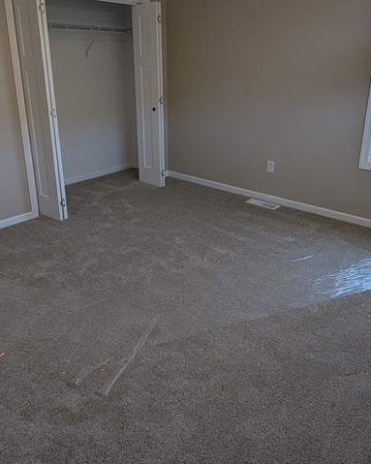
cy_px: 179
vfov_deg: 67.3
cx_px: 165
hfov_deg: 56.6
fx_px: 343
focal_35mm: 25
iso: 53
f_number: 1.7
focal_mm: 2.02
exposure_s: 1/150
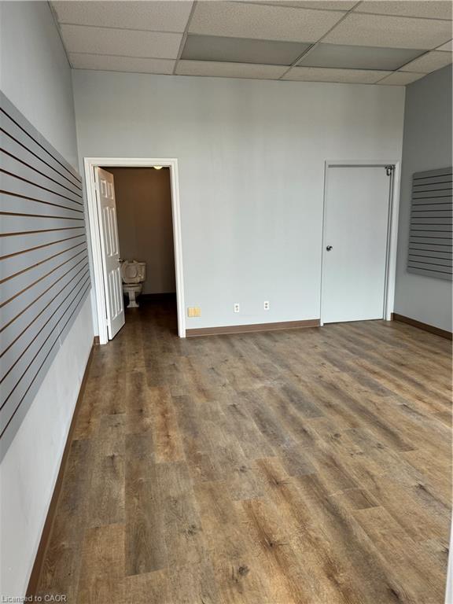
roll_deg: +1.9
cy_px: 302
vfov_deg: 71.6
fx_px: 419
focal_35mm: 24
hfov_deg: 56.8
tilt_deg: -10.7
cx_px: 226
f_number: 1.78
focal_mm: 6.76
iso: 125
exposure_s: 1/121
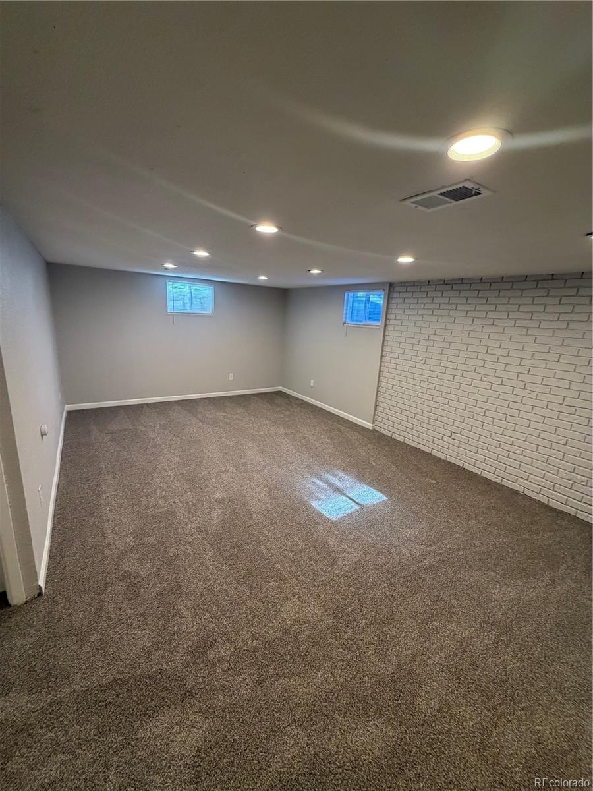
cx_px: 296
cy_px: 396
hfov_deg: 85.7
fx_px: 320
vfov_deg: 102.1
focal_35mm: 14
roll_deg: -1.9
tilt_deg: -14.2
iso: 320
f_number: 2.2
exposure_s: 1/60
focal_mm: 2.22
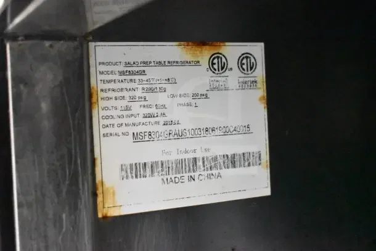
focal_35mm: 52
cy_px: 126
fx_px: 548
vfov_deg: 25.8
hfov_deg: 37.8
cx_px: 188
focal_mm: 35
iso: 20000
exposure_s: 1/60
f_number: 4.5
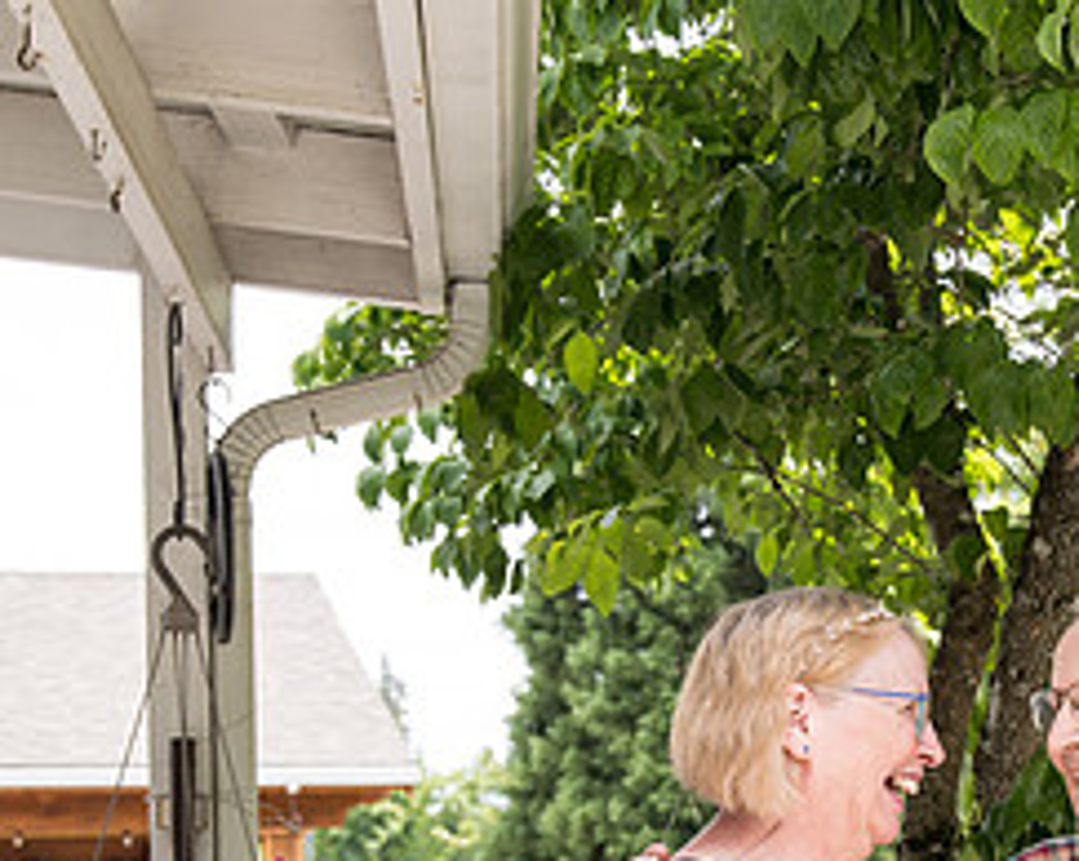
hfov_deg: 20.1
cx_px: 930
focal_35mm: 94
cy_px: 892
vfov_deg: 16.0
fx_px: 2999
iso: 400
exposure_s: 1/500
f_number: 5
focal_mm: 36
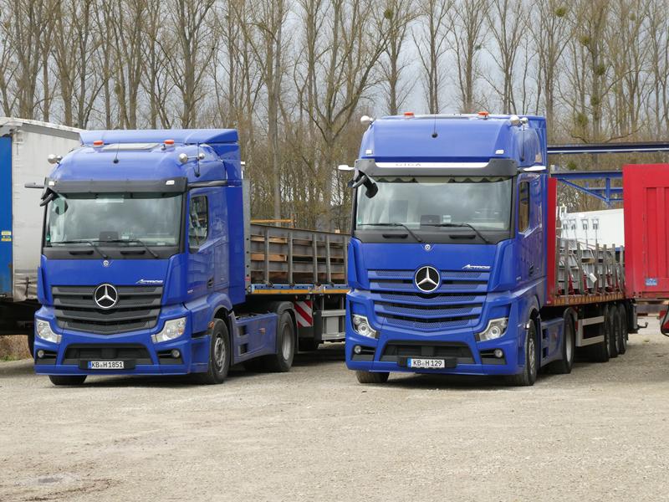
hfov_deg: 15.9
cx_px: 334
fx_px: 2396
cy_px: 251
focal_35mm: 124
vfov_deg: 12.0
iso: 200
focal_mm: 22.3
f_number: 5.2
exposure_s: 1/80
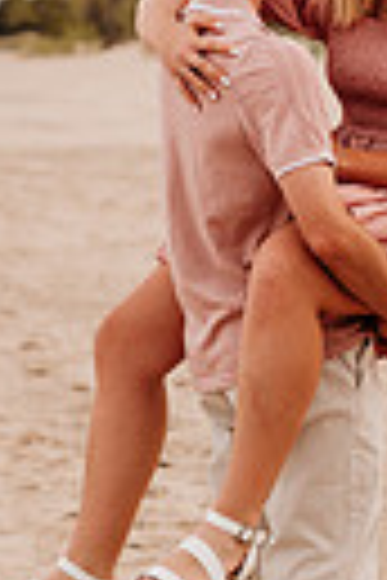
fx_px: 3257
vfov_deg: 10.2
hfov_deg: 6.8
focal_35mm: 202
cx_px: 306
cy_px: 180
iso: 200
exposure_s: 1/1600
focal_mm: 58
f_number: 2.8
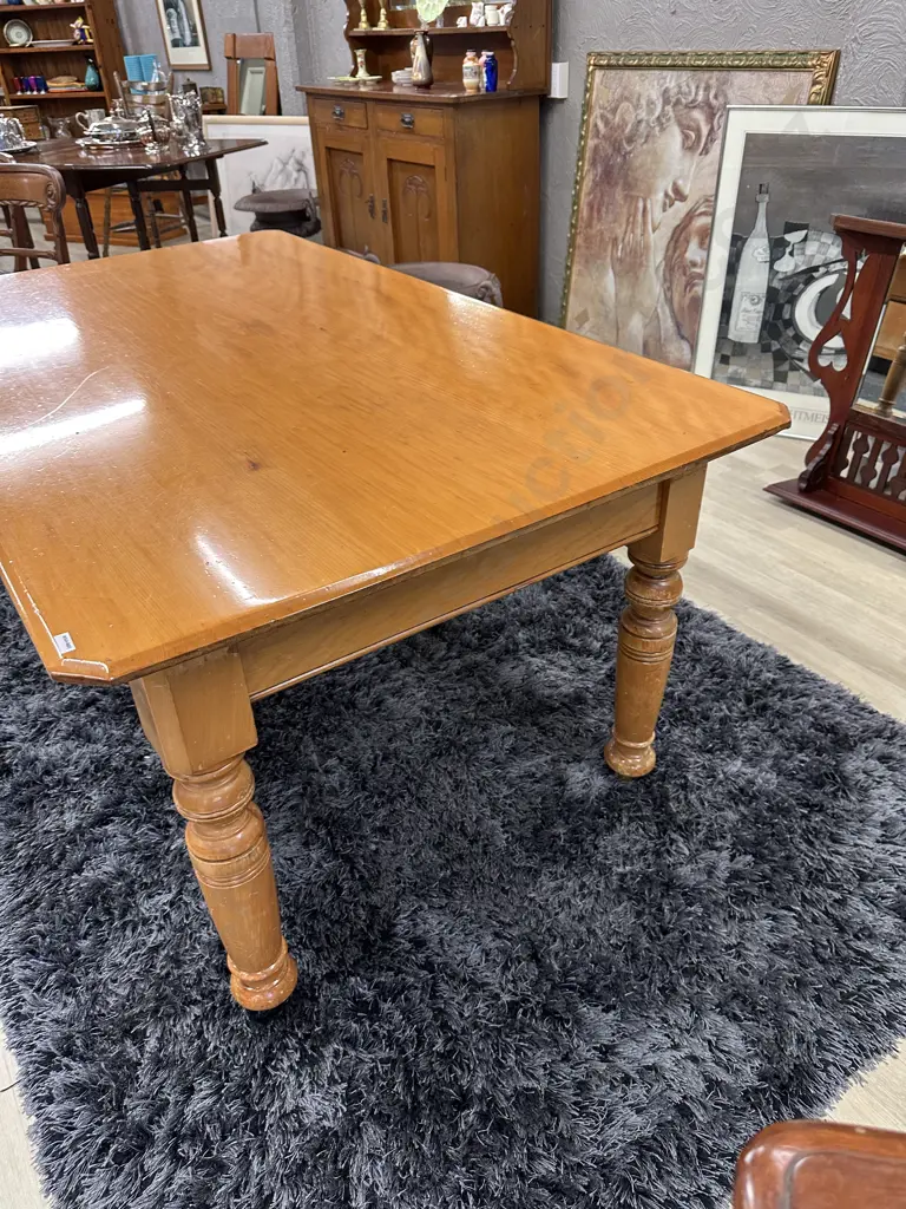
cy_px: 604
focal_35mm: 24
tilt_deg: -33.9
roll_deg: +2.7
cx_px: 453
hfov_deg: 56.8
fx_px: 838
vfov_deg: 71.6
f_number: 1.78
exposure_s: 1/100
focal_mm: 6.86
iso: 250
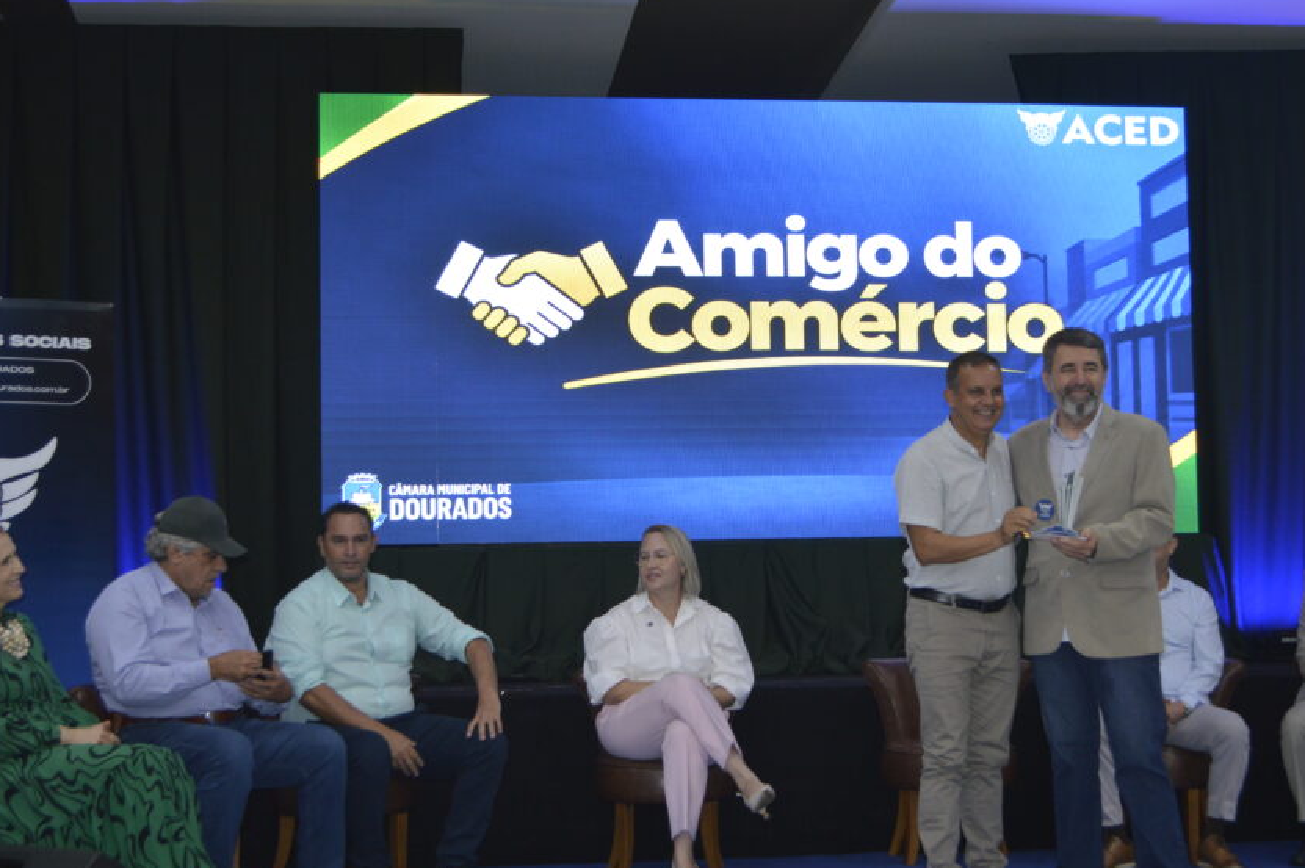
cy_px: 447
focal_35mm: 59
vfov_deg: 23.0
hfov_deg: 33.9
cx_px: 711
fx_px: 2137
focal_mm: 32
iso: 640
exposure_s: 1/60
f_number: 4.8
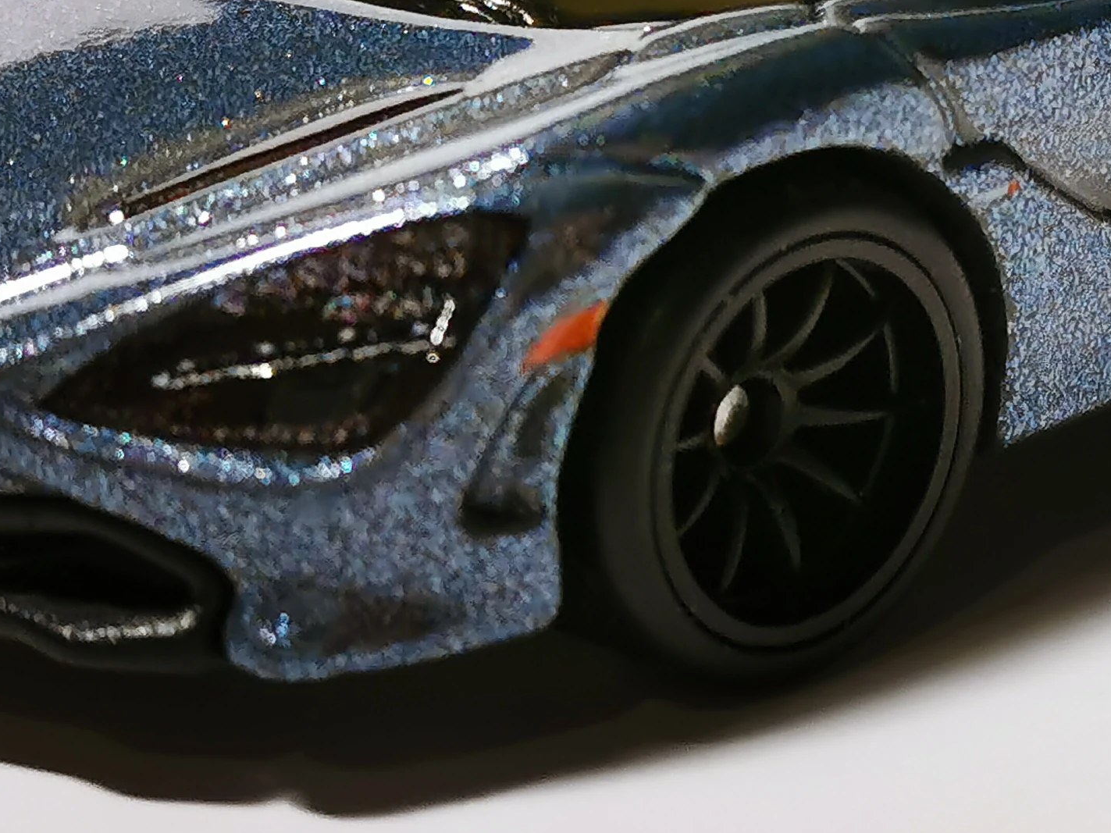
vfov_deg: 8.1
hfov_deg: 10.8
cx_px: 821
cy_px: 67
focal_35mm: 182
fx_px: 5841
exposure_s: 1/100
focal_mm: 5.58
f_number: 1.8
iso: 160
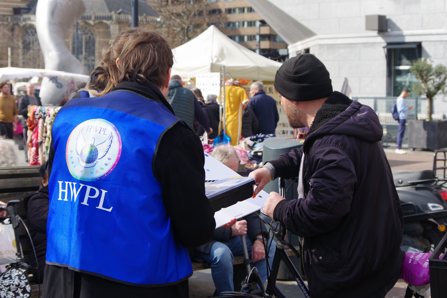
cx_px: 223
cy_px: 148
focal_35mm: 76
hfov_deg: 26.7
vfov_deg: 17.9
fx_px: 944
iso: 200
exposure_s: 1/250
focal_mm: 50
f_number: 7.1
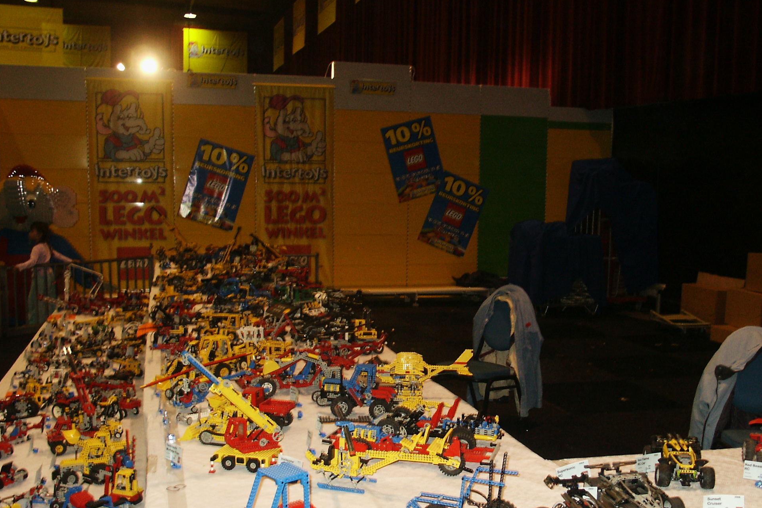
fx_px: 910
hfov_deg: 45.3
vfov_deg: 31.0
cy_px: 327
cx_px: 447
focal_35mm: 43
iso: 200
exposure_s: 1/45
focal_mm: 7.18
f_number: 3
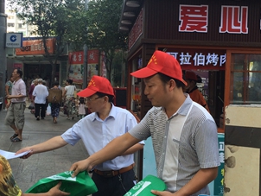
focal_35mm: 48
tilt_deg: -1.5
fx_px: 362
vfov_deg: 30.3
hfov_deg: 39.6
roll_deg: -1.4
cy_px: 95
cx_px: 140
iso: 32
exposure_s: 1/246
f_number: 2.2
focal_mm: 4.15
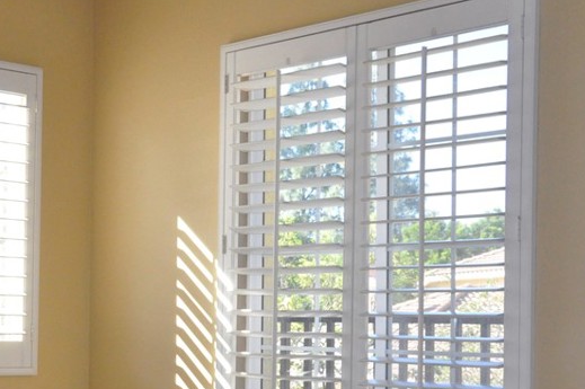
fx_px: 1201
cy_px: 292
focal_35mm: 74
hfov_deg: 26.4
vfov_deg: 18.3
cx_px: 54
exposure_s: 1/200
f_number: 13
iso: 2500
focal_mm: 25
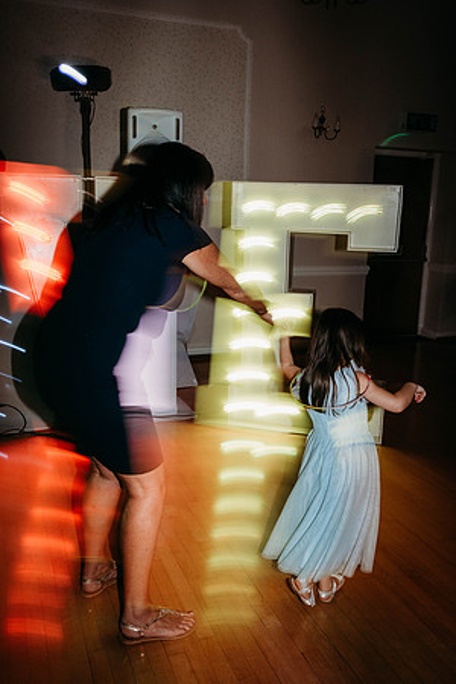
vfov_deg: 61.9
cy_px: 342
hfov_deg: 43.6
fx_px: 570
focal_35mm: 30
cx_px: 228
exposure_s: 1/15
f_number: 7.1
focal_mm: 20
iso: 640
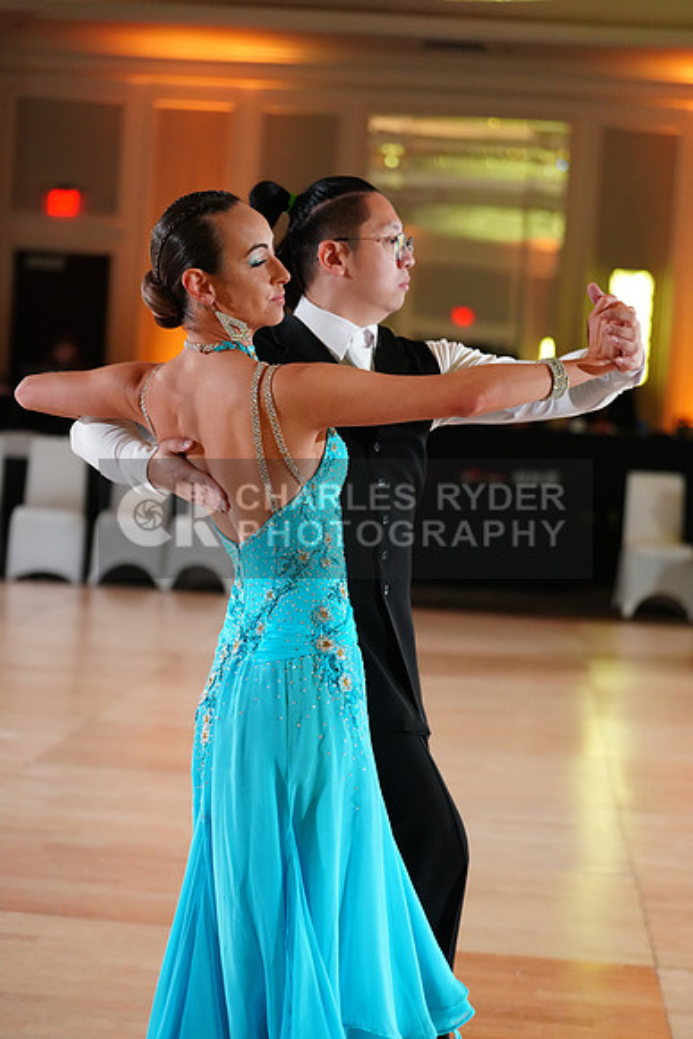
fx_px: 2020
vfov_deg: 28.8
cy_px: 520
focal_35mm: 70
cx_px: 346
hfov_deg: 19.5
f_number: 2.8
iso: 3200
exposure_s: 1/400
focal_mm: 70
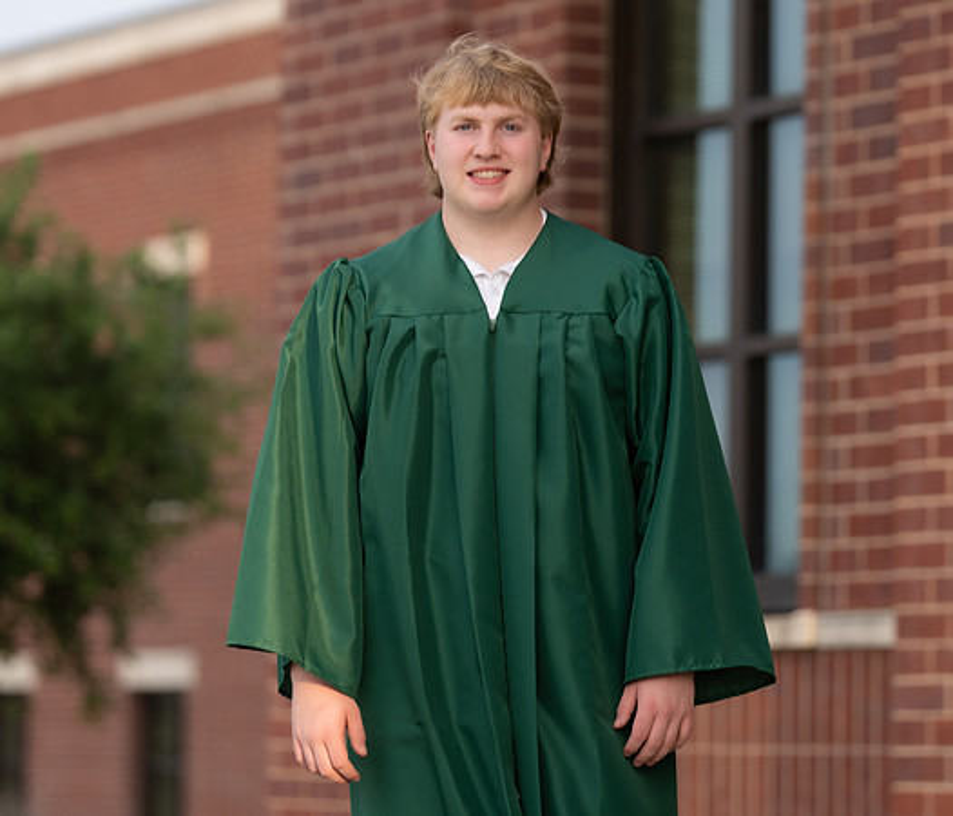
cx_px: 550
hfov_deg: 9.8
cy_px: 333
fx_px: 5565
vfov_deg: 8.4
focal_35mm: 192
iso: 100
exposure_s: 1/320
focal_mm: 128
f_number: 2.8
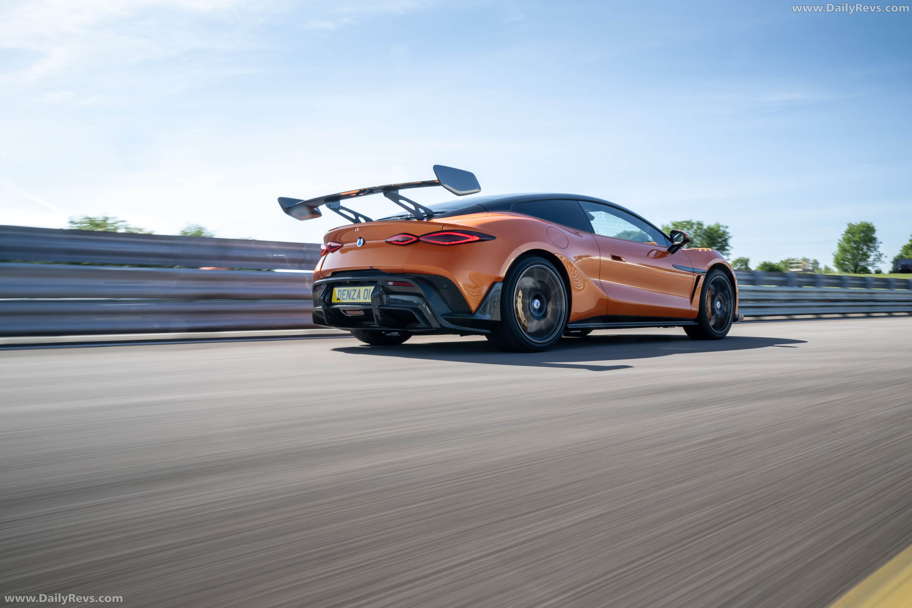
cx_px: 456
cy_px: 304
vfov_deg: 43.0
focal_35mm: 30
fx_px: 773
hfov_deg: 61.1
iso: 200
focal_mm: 30.5
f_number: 22
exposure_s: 1/13
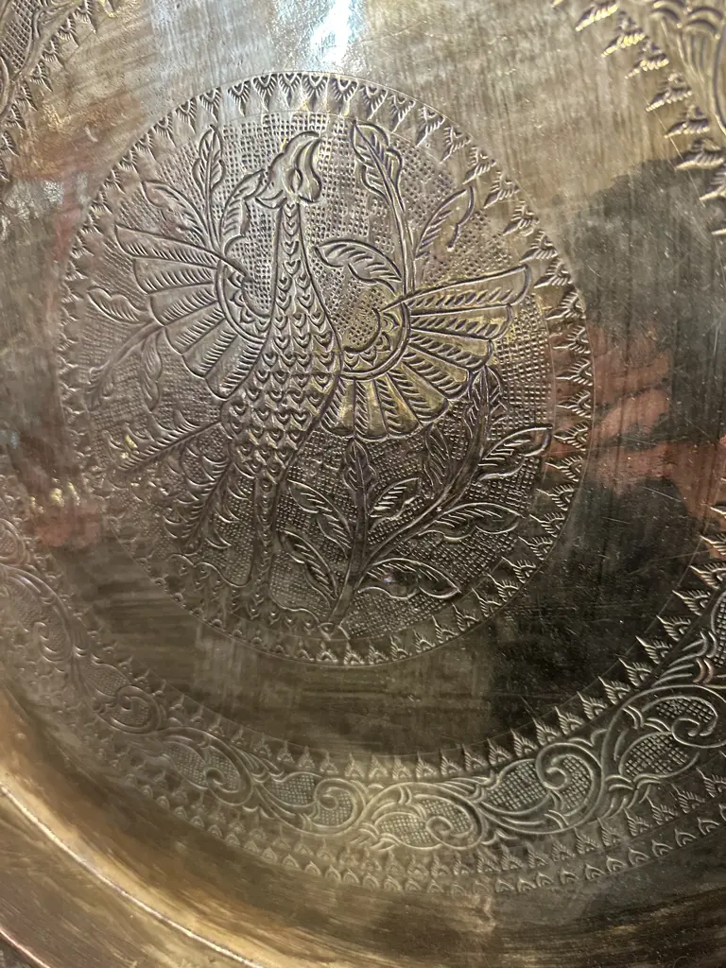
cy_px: 484
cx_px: 363
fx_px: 671
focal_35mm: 24
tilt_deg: -21.0
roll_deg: -8.0
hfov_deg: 56.8
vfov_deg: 71.6
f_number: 1.78
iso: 500
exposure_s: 1/50
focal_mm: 6.86
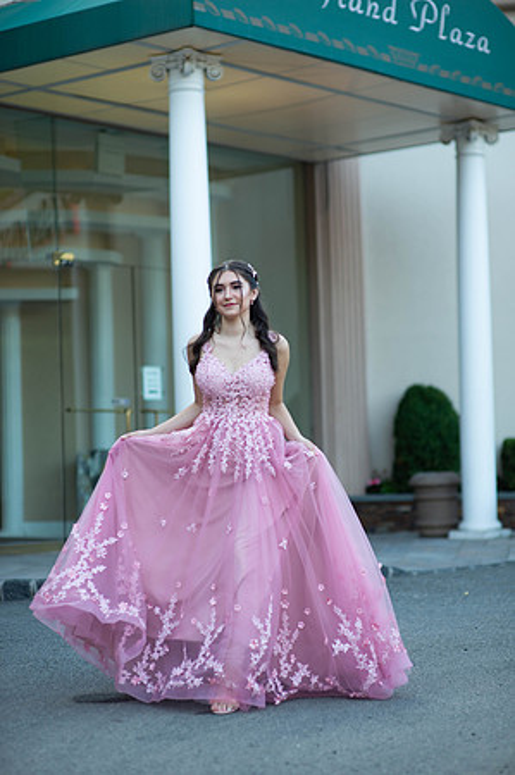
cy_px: 388
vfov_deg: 23.9
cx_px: 258
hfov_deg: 16.0
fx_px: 1828
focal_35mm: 85
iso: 250
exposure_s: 1/640
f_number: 2
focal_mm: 85
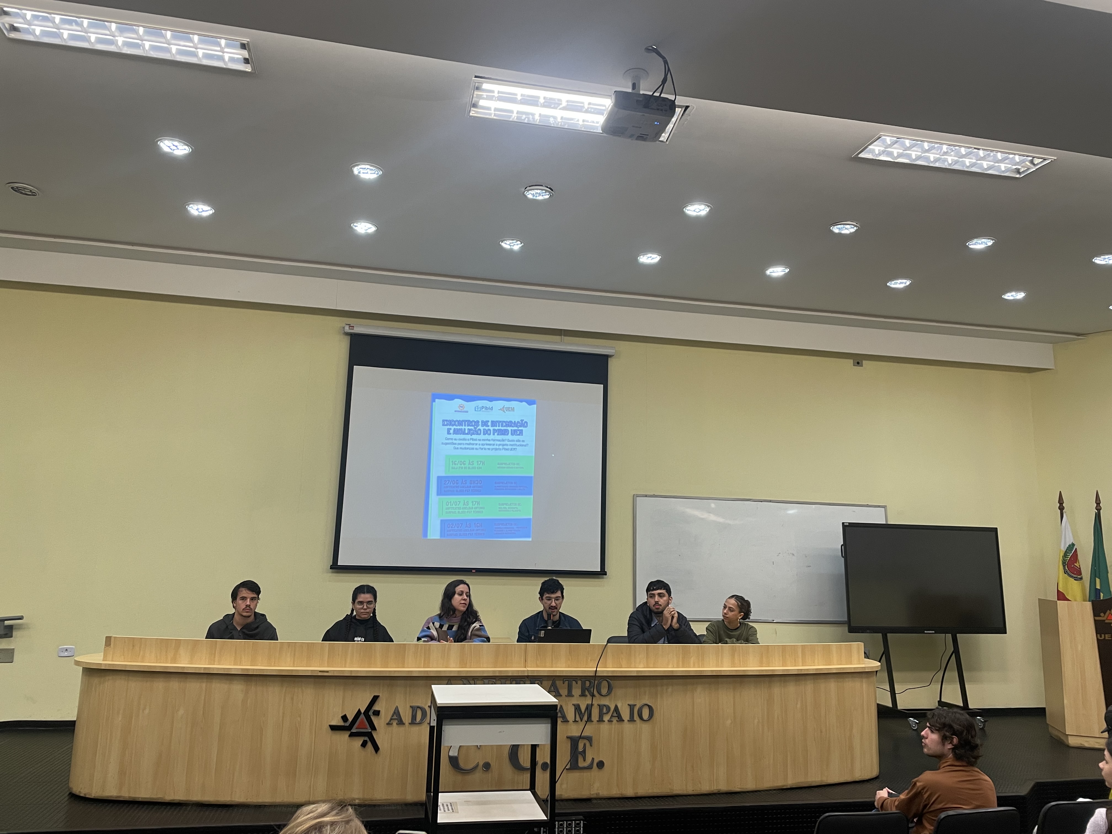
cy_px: 417
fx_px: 835
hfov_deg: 67.3
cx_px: 556
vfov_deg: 53.1
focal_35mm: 26
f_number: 1.6
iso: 80
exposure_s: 1/60
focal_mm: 4.2
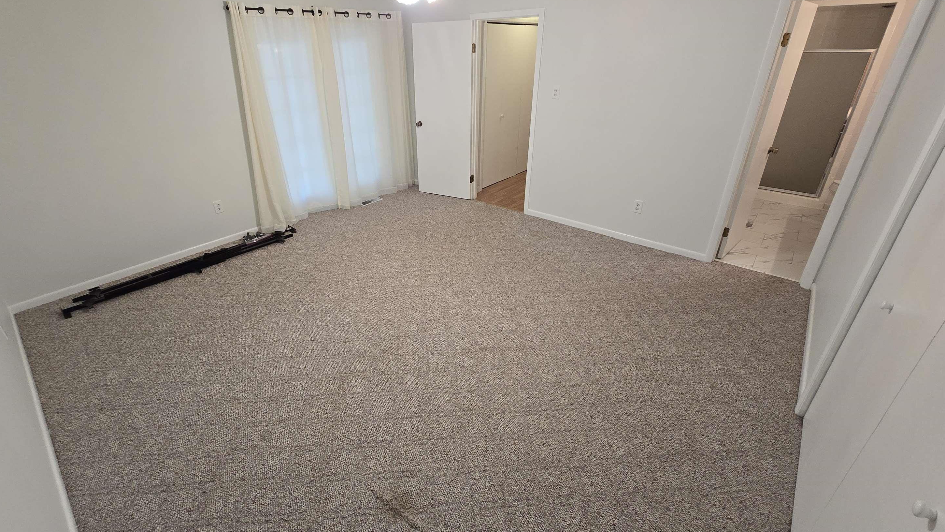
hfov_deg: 102.9
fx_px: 376
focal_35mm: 15
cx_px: 445
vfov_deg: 70.4
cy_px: 246
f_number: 2.2
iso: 200
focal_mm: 2.2
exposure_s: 1/60
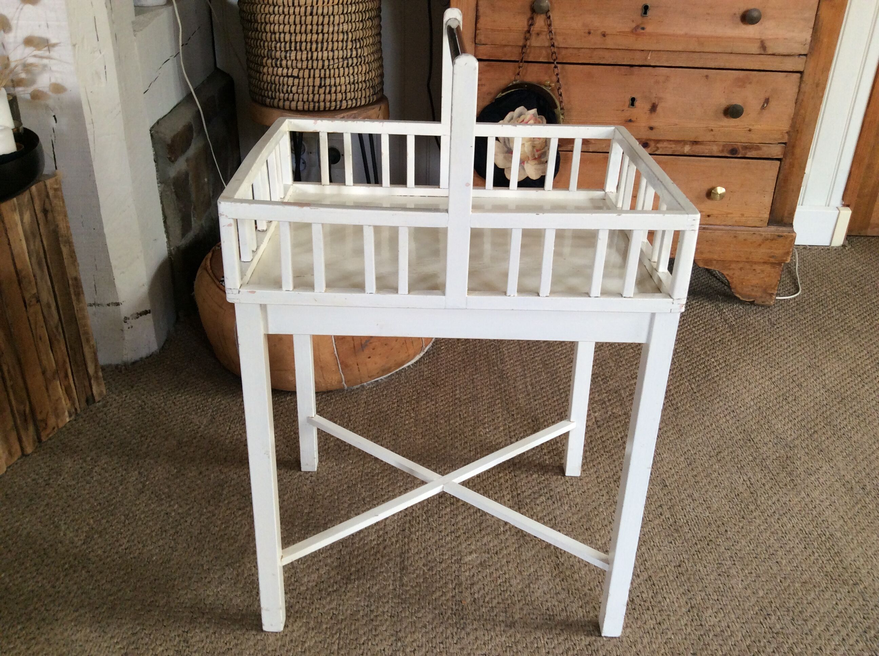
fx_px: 811
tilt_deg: -29.2
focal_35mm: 32
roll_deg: -0.7
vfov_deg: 44.1
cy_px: 328
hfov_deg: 56.9
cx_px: 440
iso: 50
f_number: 2.4
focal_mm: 3.3
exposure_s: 1/25
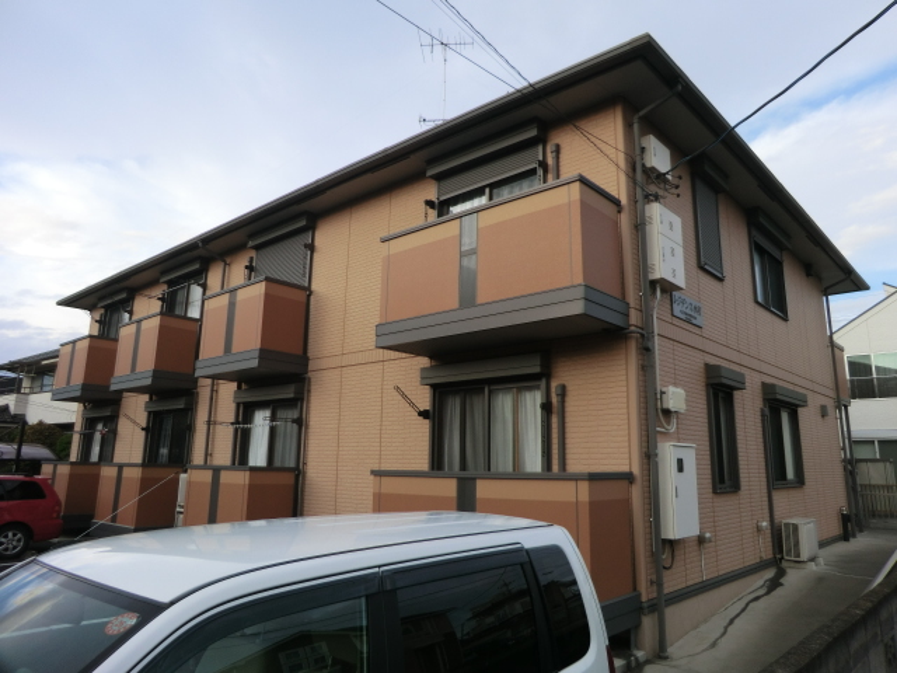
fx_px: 622
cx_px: 448
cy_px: 336
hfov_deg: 71.6
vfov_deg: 56.8
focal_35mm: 24
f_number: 3.2
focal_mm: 4.3
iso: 80
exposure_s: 1/320
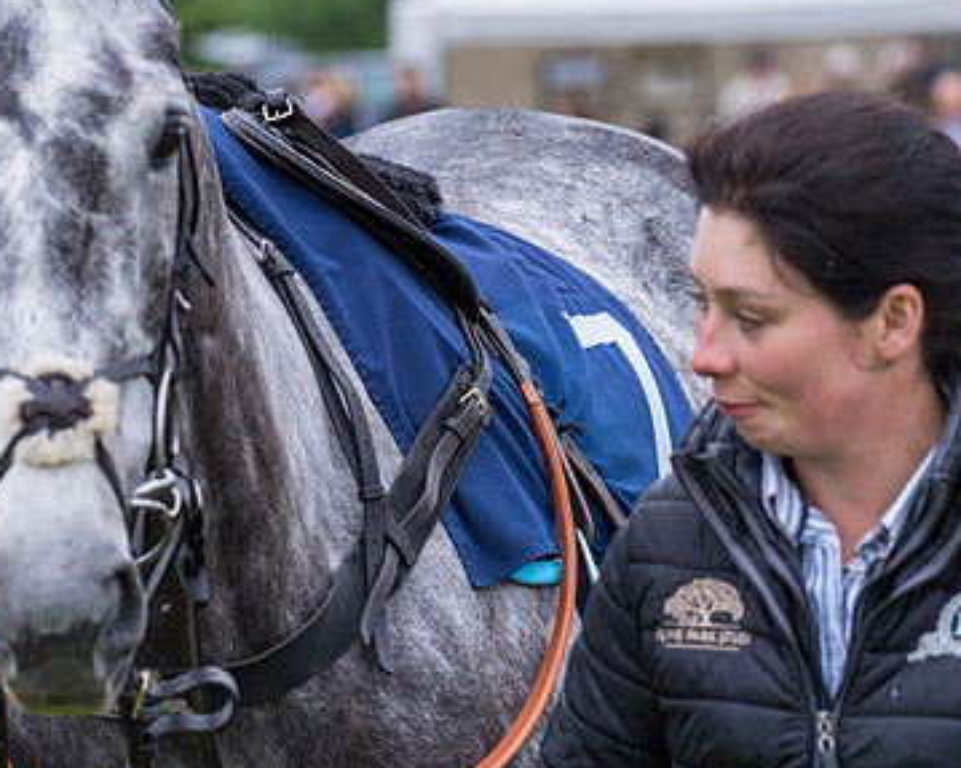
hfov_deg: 6.5
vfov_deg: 5.2
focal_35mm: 298
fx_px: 8473
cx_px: 455
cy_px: 389
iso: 400
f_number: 5
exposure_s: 1/500
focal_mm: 135
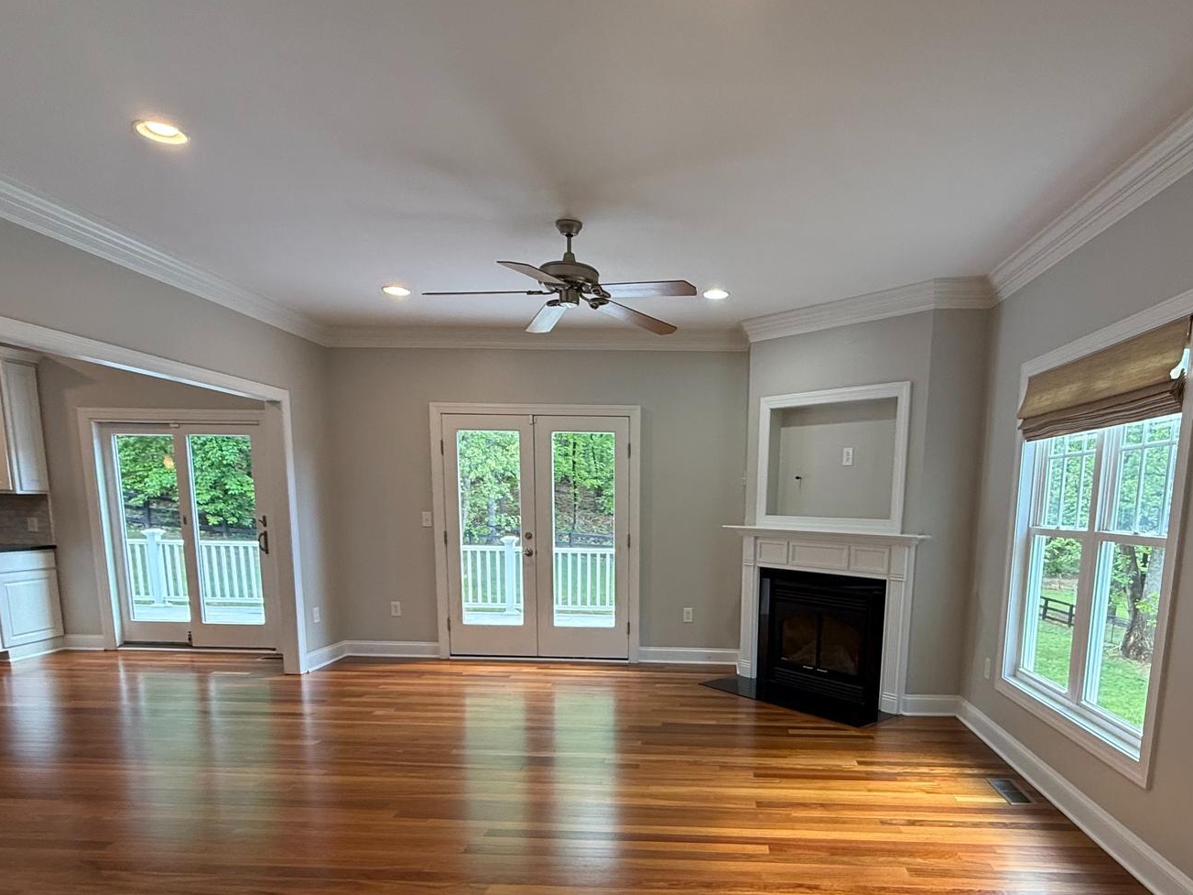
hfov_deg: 75.8
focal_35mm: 22
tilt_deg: -8.5
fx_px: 758
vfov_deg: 59.1
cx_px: 698
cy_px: 625
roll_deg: -1.2
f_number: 2.2
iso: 160
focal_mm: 2.22
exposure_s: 1/120
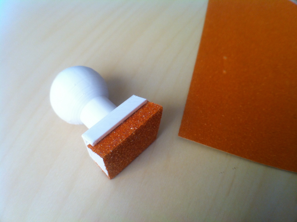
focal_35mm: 35
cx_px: 148
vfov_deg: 40.6
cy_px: 111
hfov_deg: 52.7
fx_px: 300
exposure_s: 1/40
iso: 100
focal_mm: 3.85
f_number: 2.8
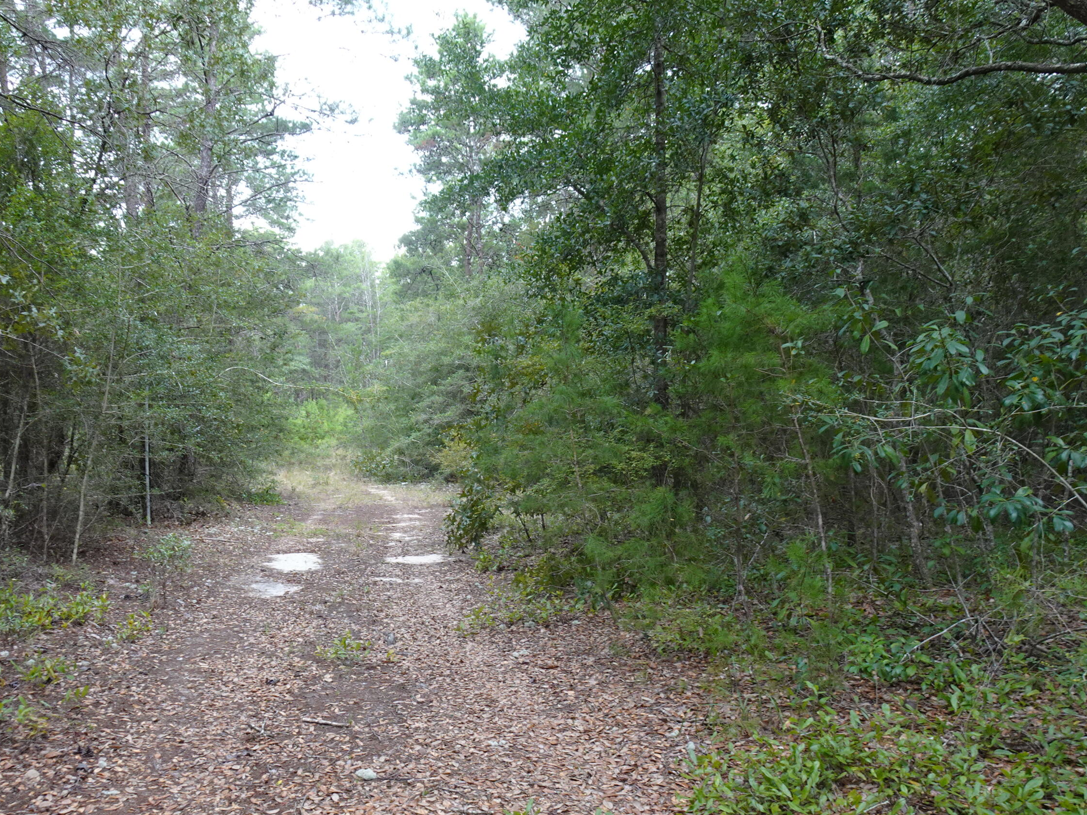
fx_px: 1005
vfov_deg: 43.8
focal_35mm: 32
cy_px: 507
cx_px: 447
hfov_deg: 56.5
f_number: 3.5
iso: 160
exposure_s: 1/30
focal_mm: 4.25
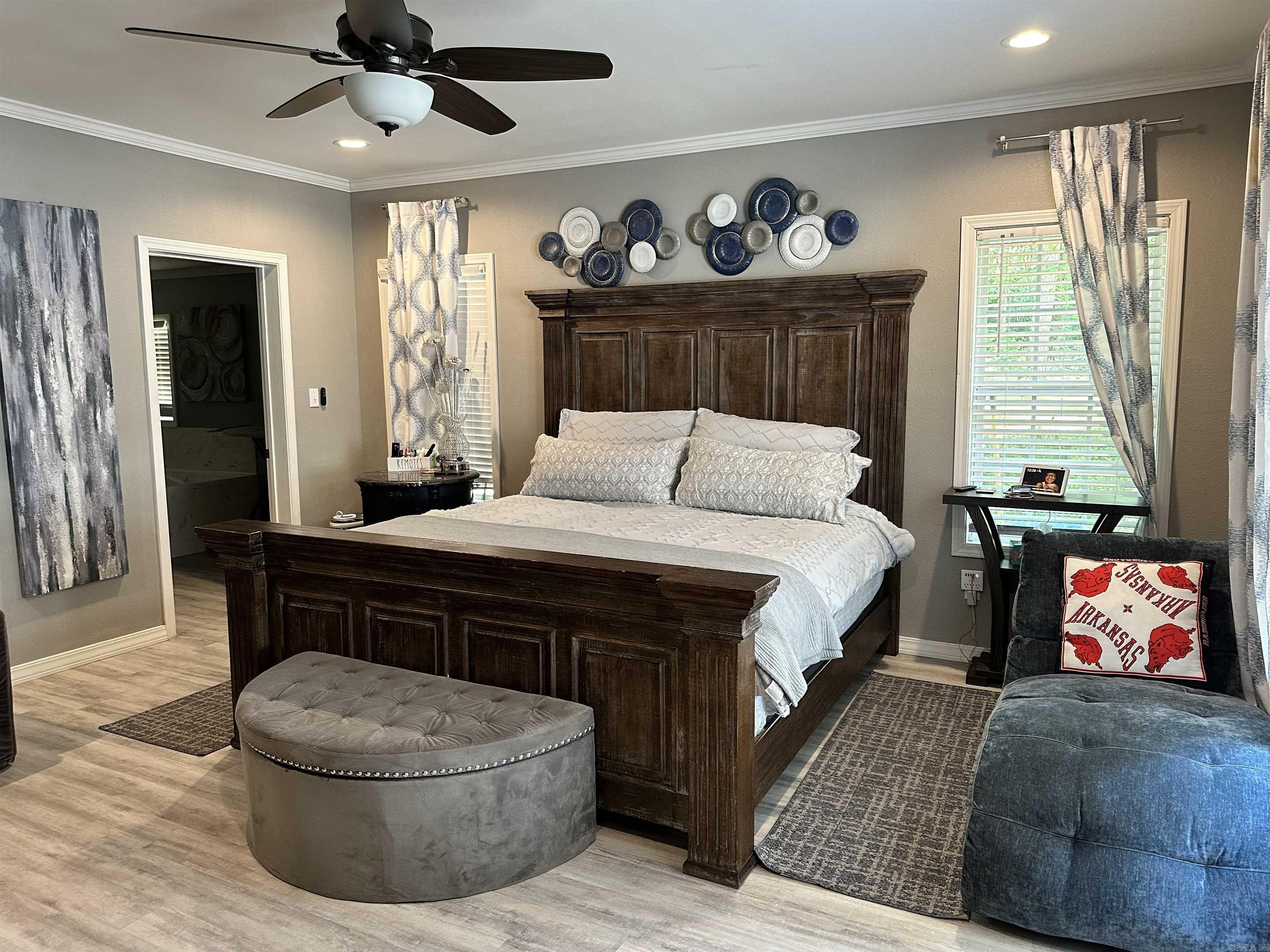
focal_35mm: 24
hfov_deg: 71.6
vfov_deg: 56.8
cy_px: 476
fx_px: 881
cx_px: 635
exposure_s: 1/60
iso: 250
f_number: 1.78
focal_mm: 6.86
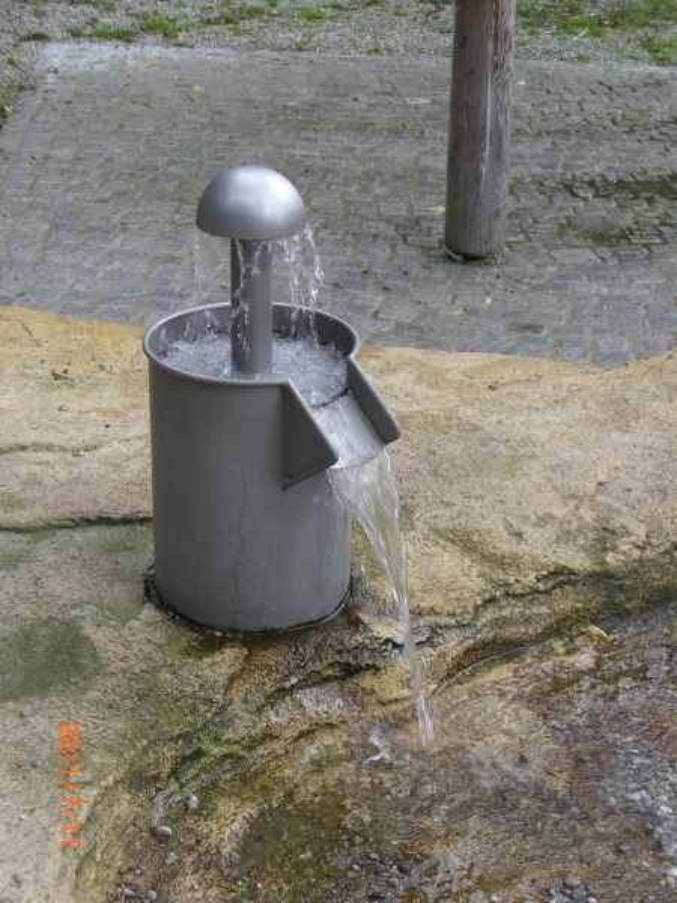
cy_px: 452
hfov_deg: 22.3
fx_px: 1721
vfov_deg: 29.4
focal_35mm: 66
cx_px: 338
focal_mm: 10.7
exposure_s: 1/80
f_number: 3.6
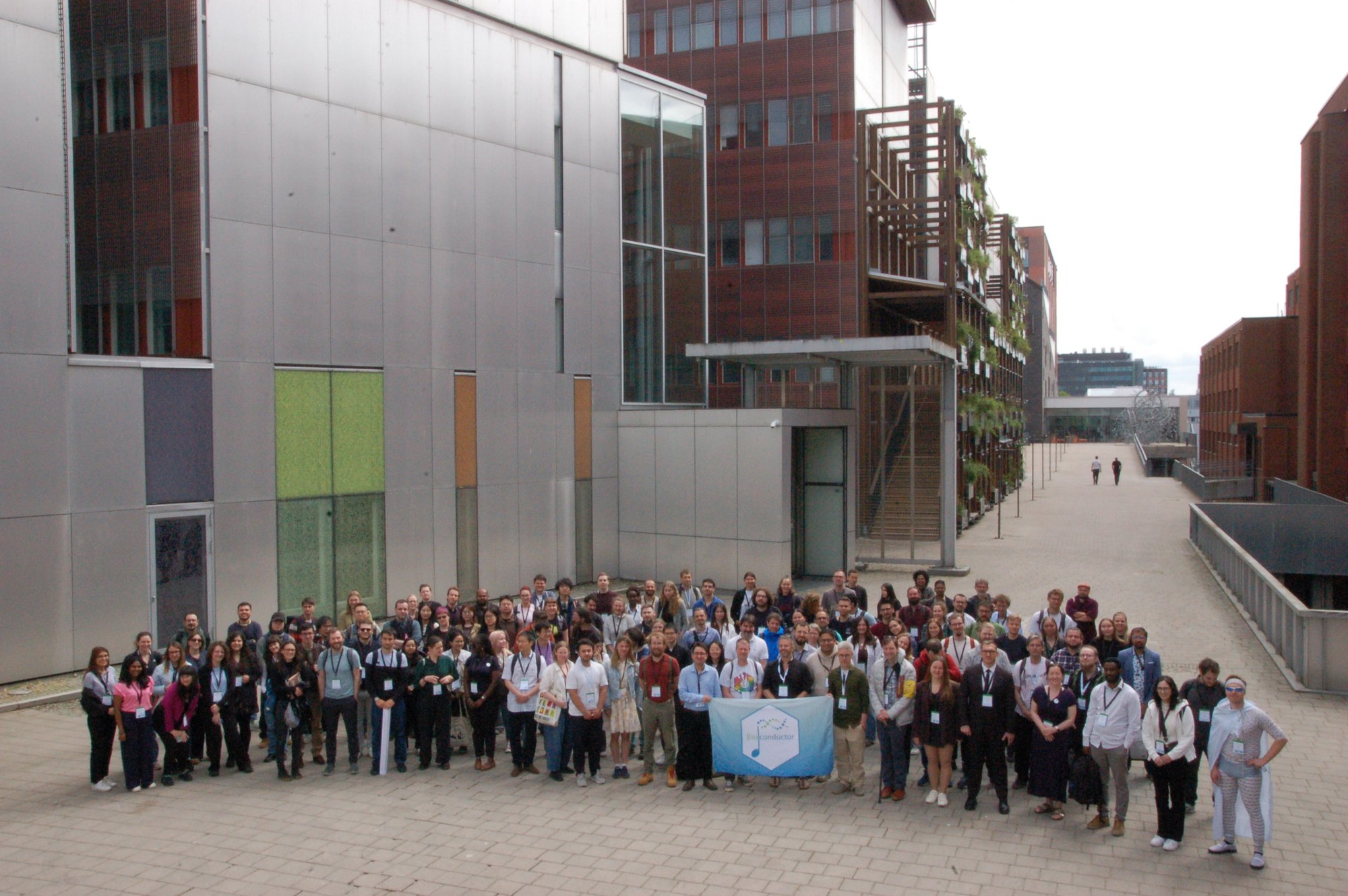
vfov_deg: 43.5
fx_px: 1122
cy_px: 448
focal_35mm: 30
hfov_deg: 62.0
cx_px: 674
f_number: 32
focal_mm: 20
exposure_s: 1/125
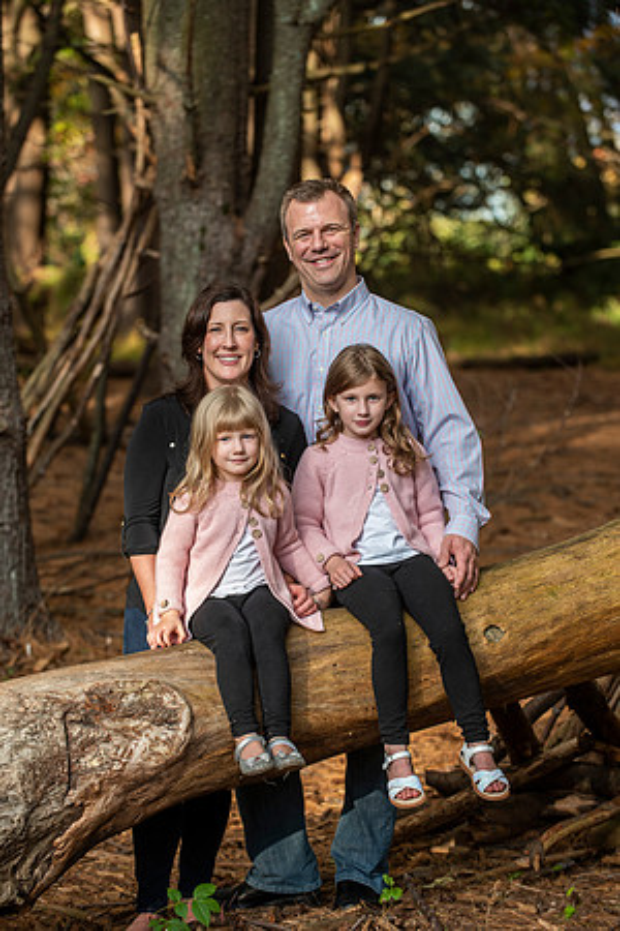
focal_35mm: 116
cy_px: 466
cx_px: 310
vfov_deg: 17.6
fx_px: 2996
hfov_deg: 11.8
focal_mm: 116
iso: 250
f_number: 4.5
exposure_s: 1/160
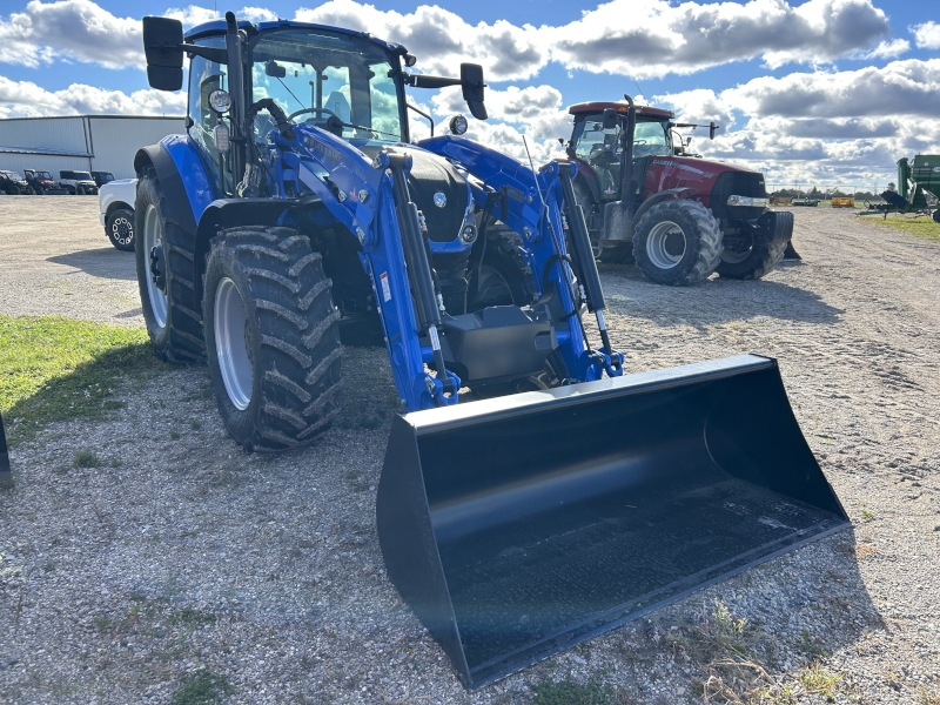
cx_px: 470
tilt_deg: -12.1
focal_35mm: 26
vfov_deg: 53.1
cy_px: 352
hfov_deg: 67.3
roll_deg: -1.0
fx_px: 706
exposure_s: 1/1553
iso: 50
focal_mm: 5.7
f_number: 1.5
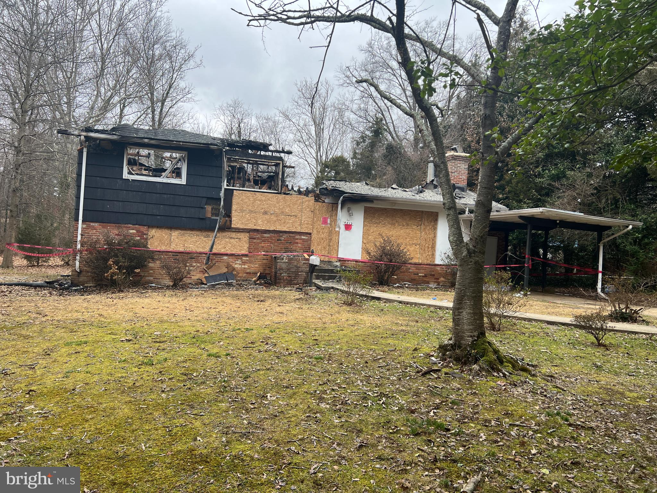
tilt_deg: +0.4
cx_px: 328
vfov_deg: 53.1
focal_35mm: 26
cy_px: 246
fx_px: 493
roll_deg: -3.2
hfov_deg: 67.3
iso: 50
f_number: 1.5
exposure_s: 1/567
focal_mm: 5.7
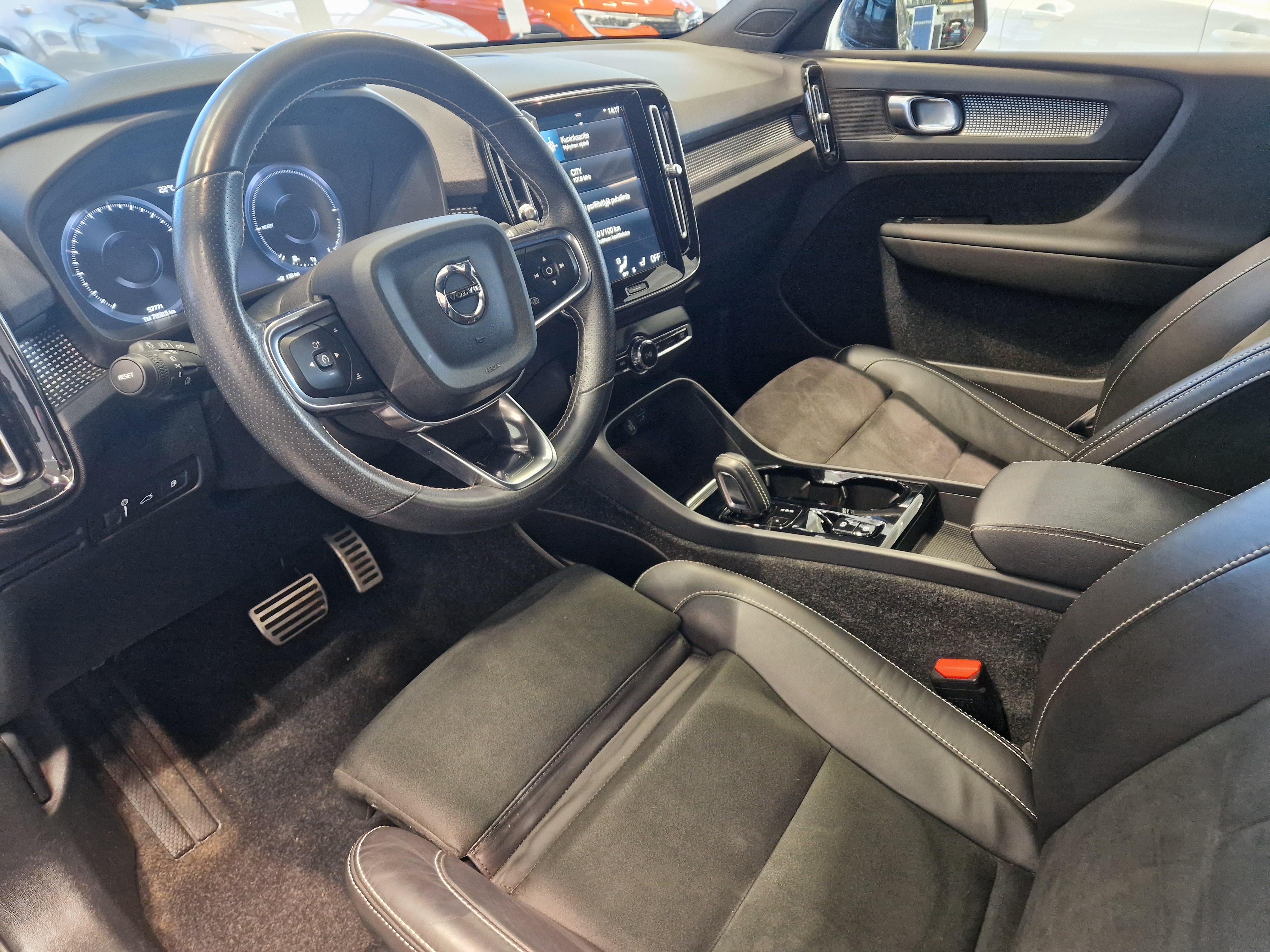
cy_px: 476
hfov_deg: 73.9
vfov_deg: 58.9
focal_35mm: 23
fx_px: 844
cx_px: 635
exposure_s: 1/100
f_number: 1.8
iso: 640
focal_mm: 5.4
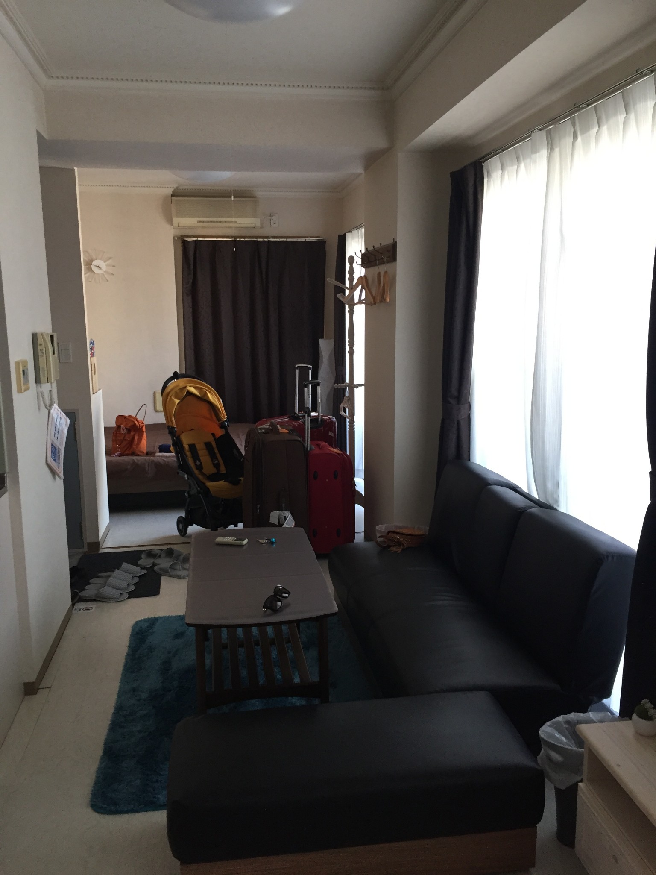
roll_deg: +1.2
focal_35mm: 29
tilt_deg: -9.3
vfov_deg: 61.7
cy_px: 438
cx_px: 328
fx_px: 733
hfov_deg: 48.2
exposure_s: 1/30
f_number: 2.2
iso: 50
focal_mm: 4.15
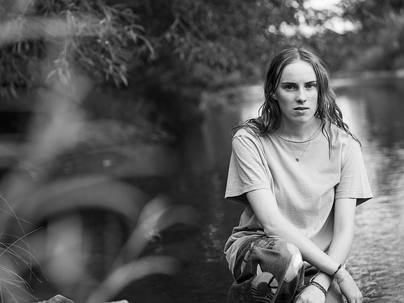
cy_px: 152
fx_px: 1074
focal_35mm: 92
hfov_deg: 21.3
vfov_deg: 16.1
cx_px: 202
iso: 800
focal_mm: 85
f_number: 3.2
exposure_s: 1/320
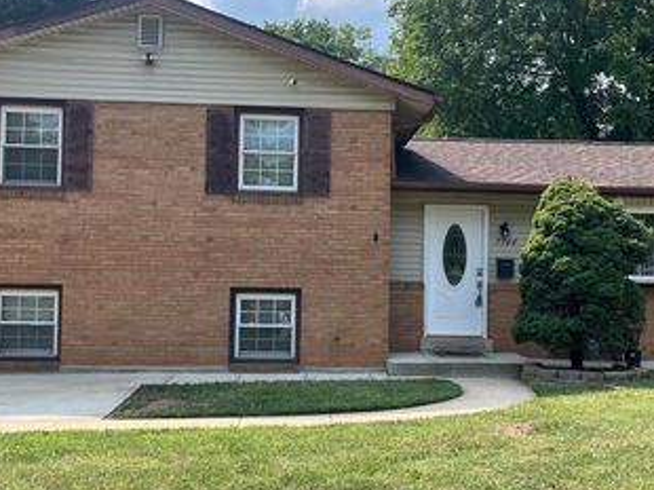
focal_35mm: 42
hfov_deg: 44.8
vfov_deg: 34.3
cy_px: 263
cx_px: 352
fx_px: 793
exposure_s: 1/1279
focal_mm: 5.1
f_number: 1.6
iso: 50
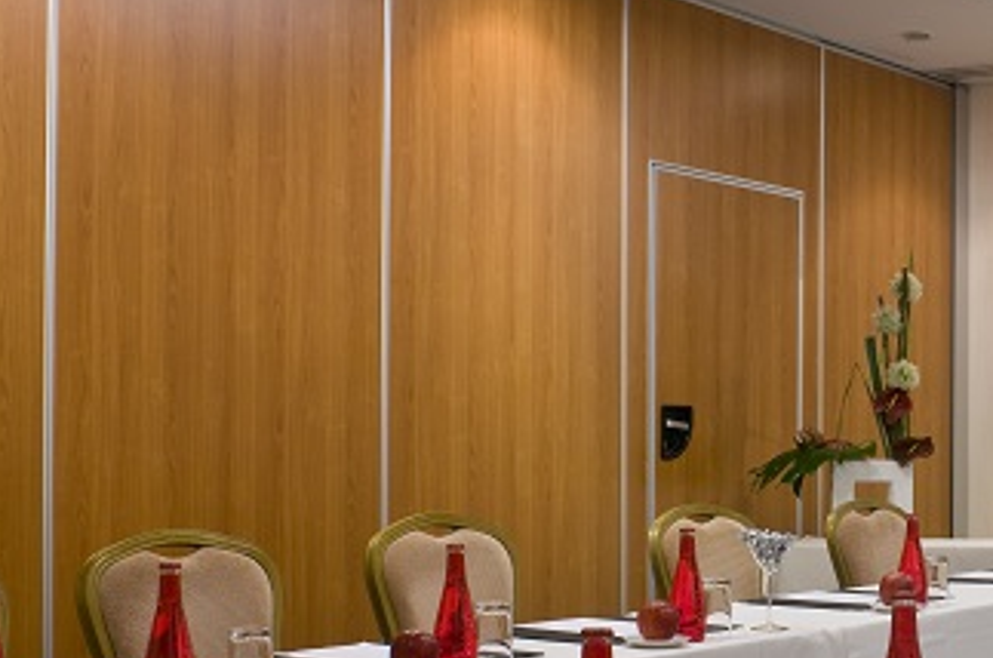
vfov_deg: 19.9
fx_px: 1872
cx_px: 916
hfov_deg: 28.4
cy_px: 435
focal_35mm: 68
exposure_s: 1.6
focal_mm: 24
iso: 200
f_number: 16
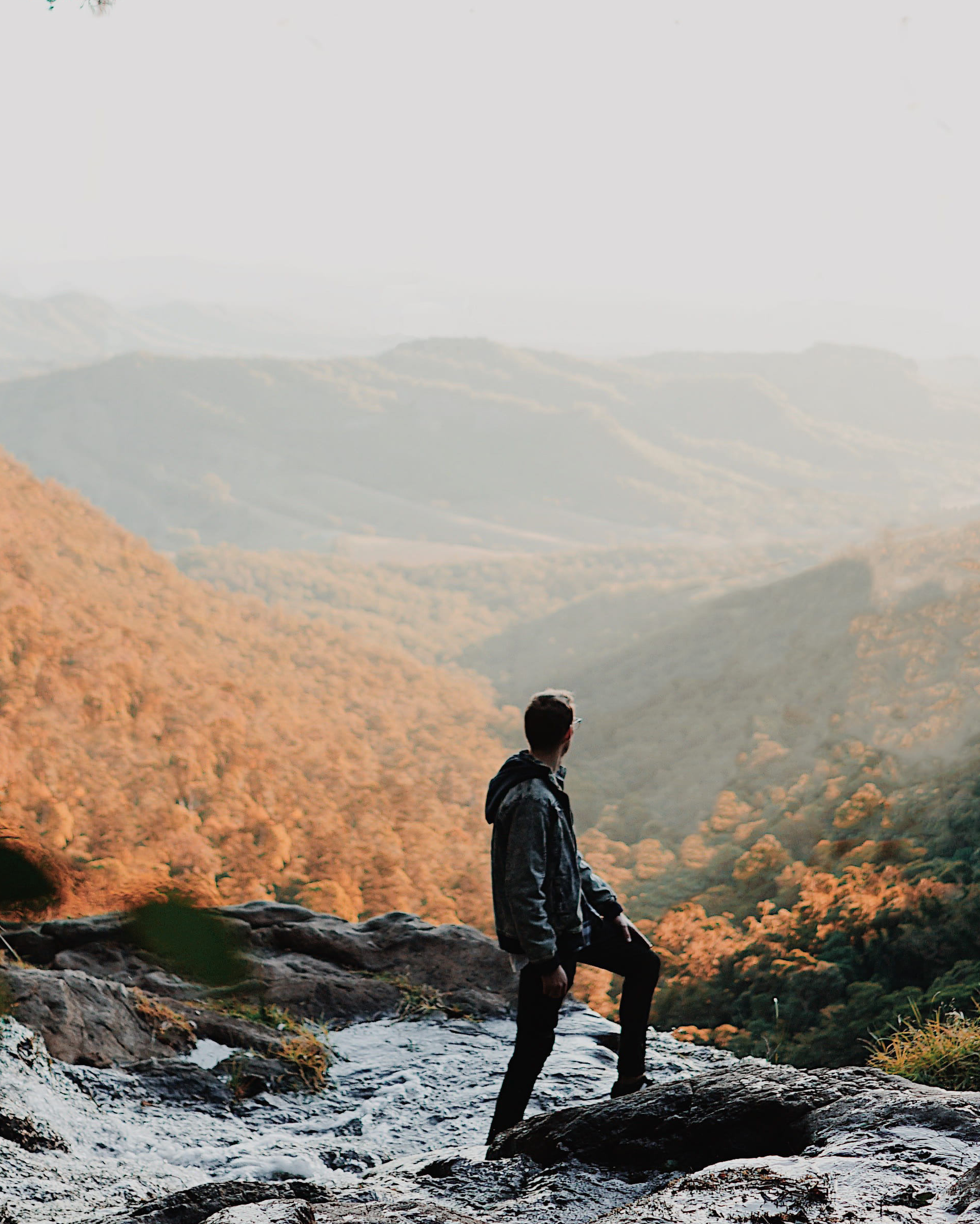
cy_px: 441
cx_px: 584
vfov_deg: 28.6
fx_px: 2393
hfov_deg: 23.1
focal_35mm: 66
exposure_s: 1/320
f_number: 2
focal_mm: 28
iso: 100
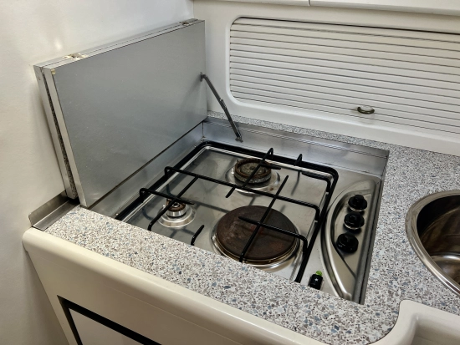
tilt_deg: -33.9
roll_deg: +0.7
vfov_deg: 53.1
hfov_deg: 67.3
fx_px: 346
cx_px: 230
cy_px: 172
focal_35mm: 26
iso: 80
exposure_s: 1/121
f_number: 1.5
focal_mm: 5.7
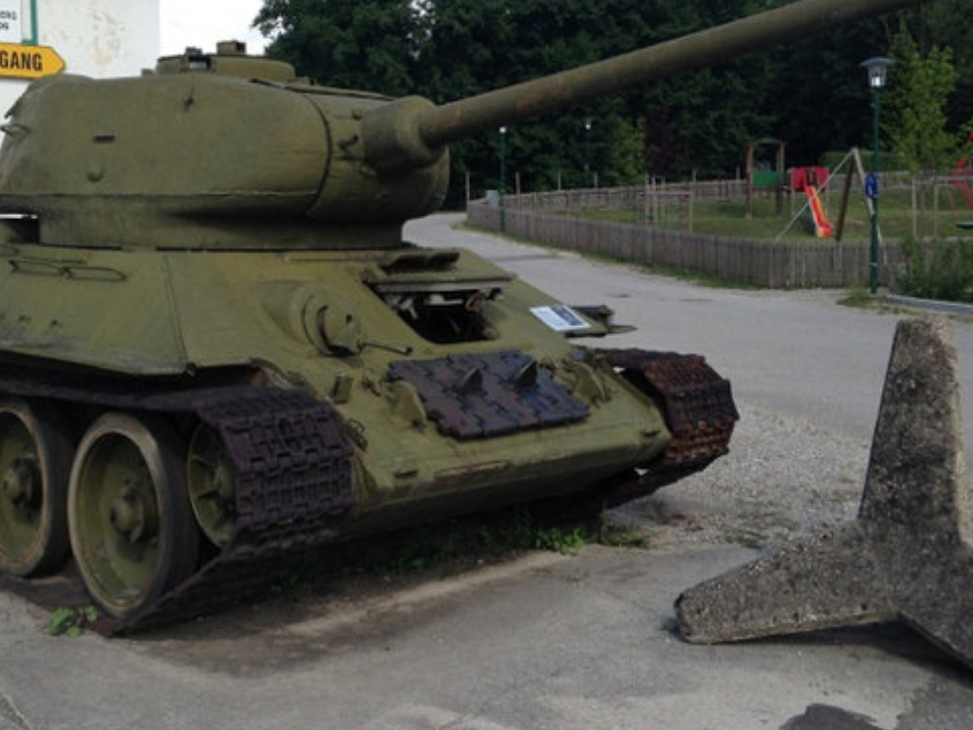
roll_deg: +1.0
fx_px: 1350
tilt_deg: -2.5
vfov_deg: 30.2
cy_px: 282
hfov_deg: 39.4
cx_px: 364
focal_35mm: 48
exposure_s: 1/985
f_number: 2.4
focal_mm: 4.12
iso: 50
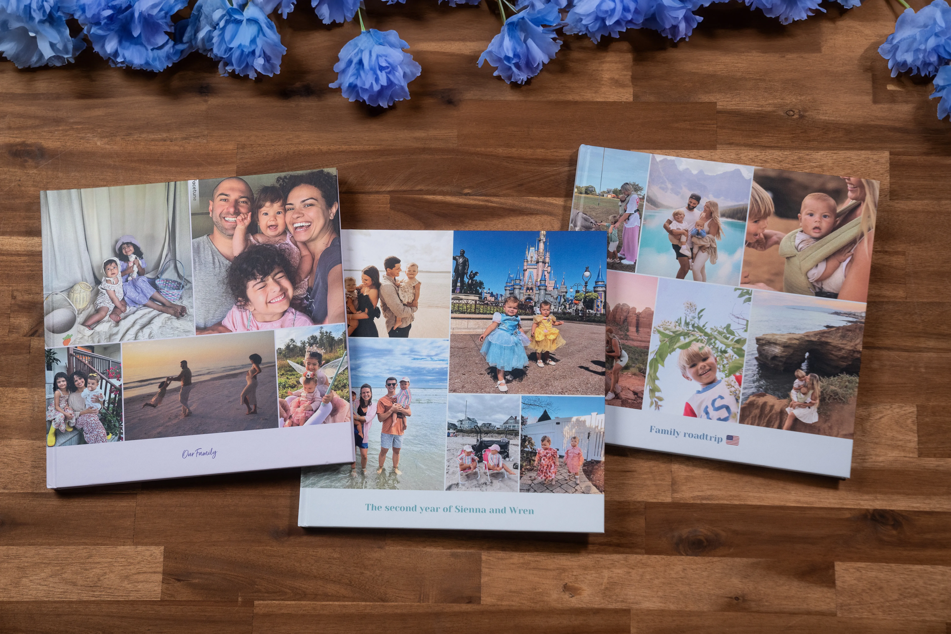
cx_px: 476
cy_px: 317
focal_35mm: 62
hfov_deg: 32.4
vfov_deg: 21.9
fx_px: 1638
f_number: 5
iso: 500
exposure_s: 1/160
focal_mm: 62
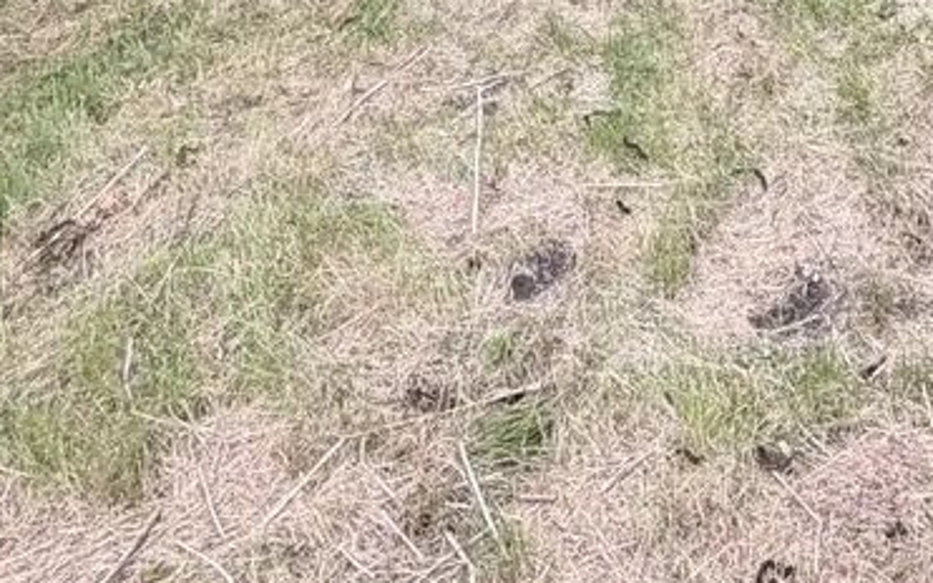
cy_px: -716
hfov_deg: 34.6
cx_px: 805
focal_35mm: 56
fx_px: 1424
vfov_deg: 15.7
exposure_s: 1/188
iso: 50
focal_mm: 2.22
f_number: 2.2
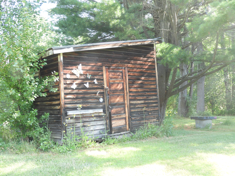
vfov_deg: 36.0
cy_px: 88
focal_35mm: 40
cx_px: 118
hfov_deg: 46.8
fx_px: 272
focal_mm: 7.2
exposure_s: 1/50
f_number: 3.8
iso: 140
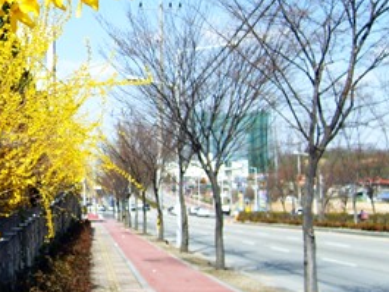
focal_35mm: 66
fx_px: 742
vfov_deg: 22.1
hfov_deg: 28.3
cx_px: 46
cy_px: 87
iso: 50
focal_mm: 5.8
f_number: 2.8
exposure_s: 1/1000
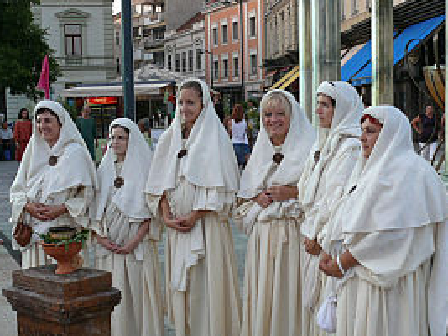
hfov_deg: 32.7
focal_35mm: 59
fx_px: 763
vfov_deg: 24.7
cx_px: 247
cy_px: 215
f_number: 2.8
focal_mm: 7.4
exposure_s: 1/80
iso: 100
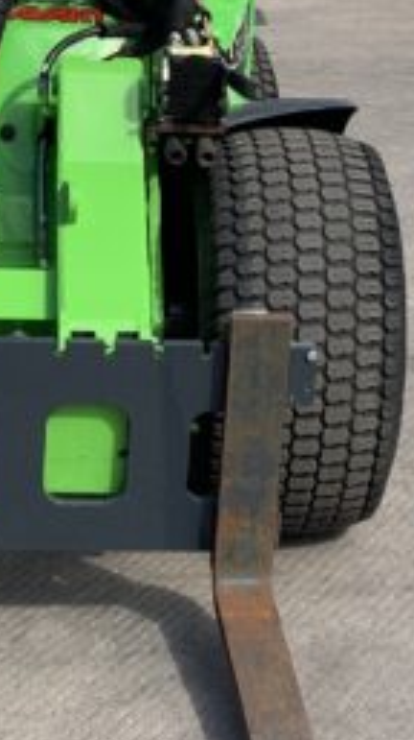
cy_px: 158
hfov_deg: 9.6
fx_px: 2466
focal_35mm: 126
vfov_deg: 16.9
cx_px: 233
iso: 16
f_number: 1.8
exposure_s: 1/1250
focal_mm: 3
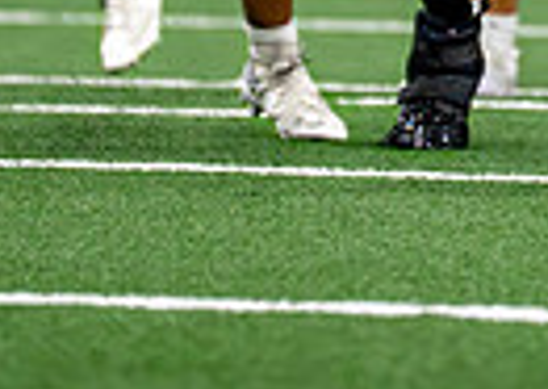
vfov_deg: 1.3
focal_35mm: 1116
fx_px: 17333
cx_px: 537
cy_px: -441
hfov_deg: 1.8
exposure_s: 1/2000
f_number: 2.8
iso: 4000
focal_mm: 200
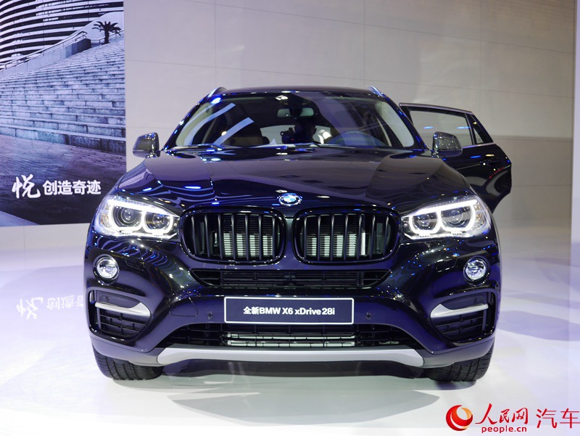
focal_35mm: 42
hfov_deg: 44.8
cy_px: 218
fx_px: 704
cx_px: 290
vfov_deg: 34.4
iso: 320
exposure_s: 1/60
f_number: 4.6
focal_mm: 21
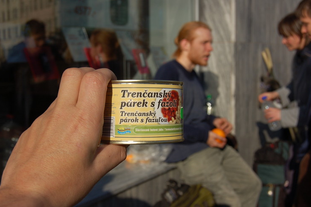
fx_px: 423
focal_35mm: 49
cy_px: 102
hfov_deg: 40.3
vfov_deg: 27.5
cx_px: 154
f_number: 8
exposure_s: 1/1000
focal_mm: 32
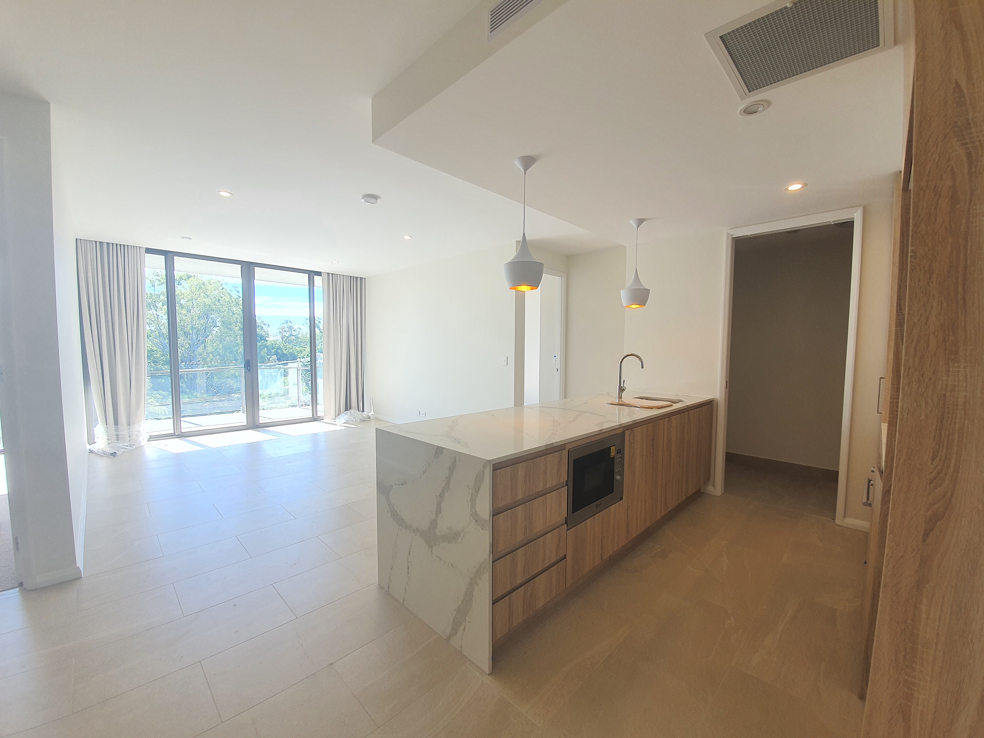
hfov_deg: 106.2
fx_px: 370
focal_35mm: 13
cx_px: 492
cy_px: 369
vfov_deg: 89.9
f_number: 2.2
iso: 50
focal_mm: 1.8
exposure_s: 1/104
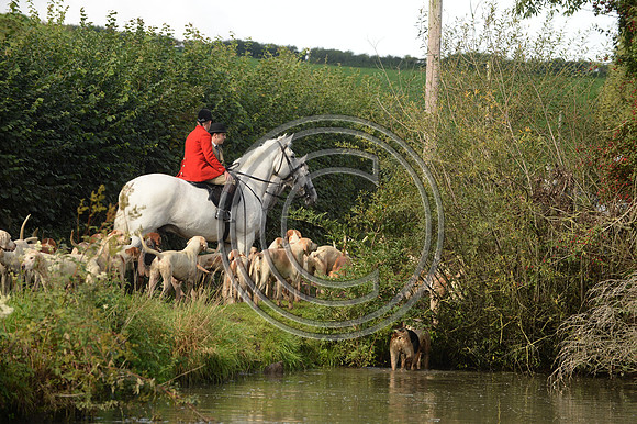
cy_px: 212
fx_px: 2653
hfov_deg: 13.7
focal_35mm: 150
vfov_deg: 9.1
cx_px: 318
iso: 1000
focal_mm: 150
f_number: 5.6
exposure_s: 1/1250
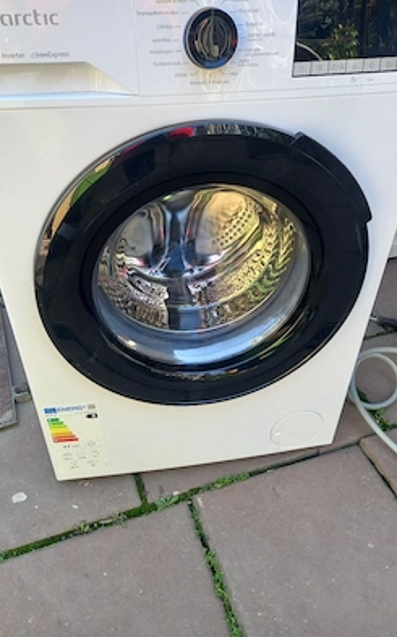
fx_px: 468
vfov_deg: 68.4
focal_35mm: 27
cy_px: 316
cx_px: 183
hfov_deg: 45.9
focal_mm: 4.6
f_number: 2
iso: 32
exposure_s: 1/50
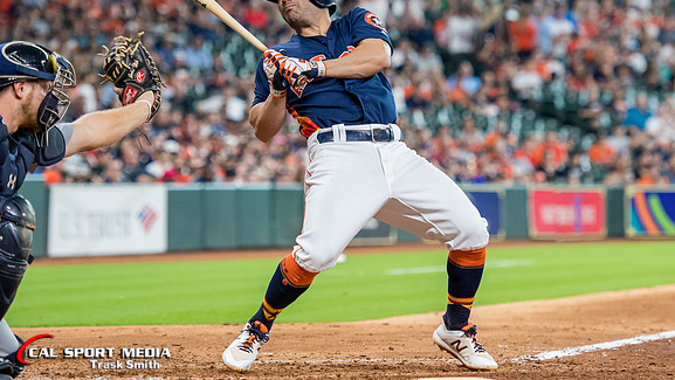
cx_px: 402
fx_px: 4816
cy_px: 141
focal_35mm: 269
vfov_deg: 4.5
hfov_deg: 8.0
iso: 3200
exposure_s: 1/1000
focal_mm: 135
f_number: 4
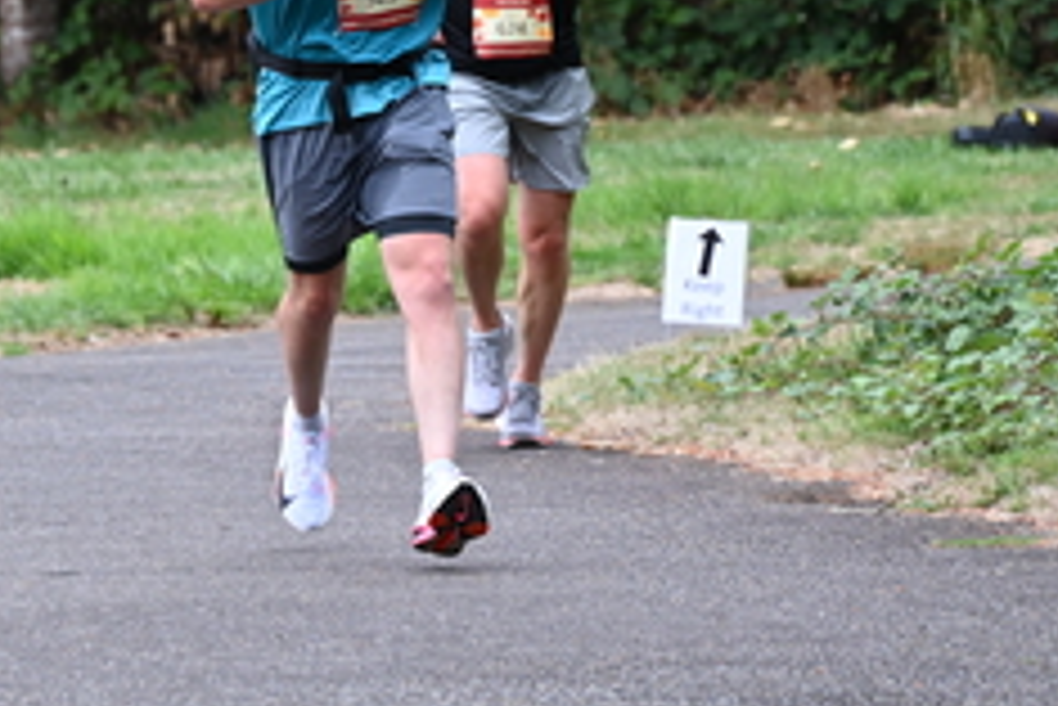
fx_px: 13791
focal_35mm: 469
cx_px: 198
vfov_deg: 2.9
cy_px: -11
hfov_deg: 4.4
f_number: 6.3
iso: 720
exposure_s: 1/250
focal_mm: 200
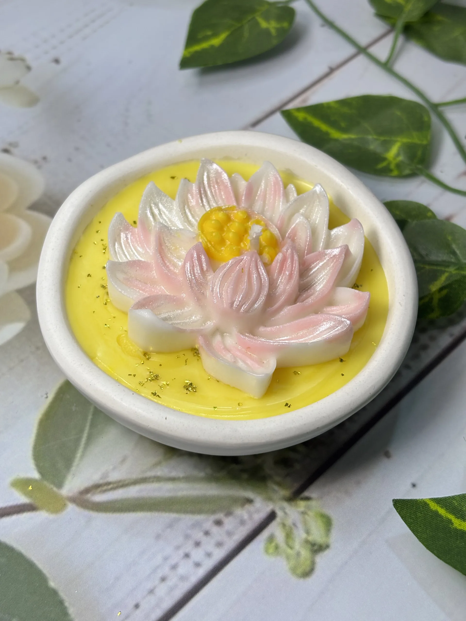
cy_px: 310
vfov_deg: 36.8
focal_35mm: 52
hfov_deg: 28.0
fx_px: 933
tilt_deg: -55.6
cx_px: 233
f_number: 1.6
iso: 40
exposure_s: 1/100
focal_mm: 5.96
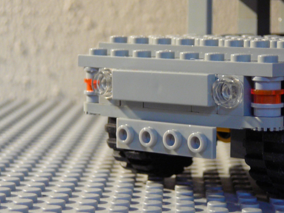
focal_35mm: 118
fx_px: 968
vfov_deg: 12.6
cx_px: 161
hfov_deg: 16.7
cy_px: 96
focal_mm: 14.1
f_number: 3.9
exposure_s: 1/8
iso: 200
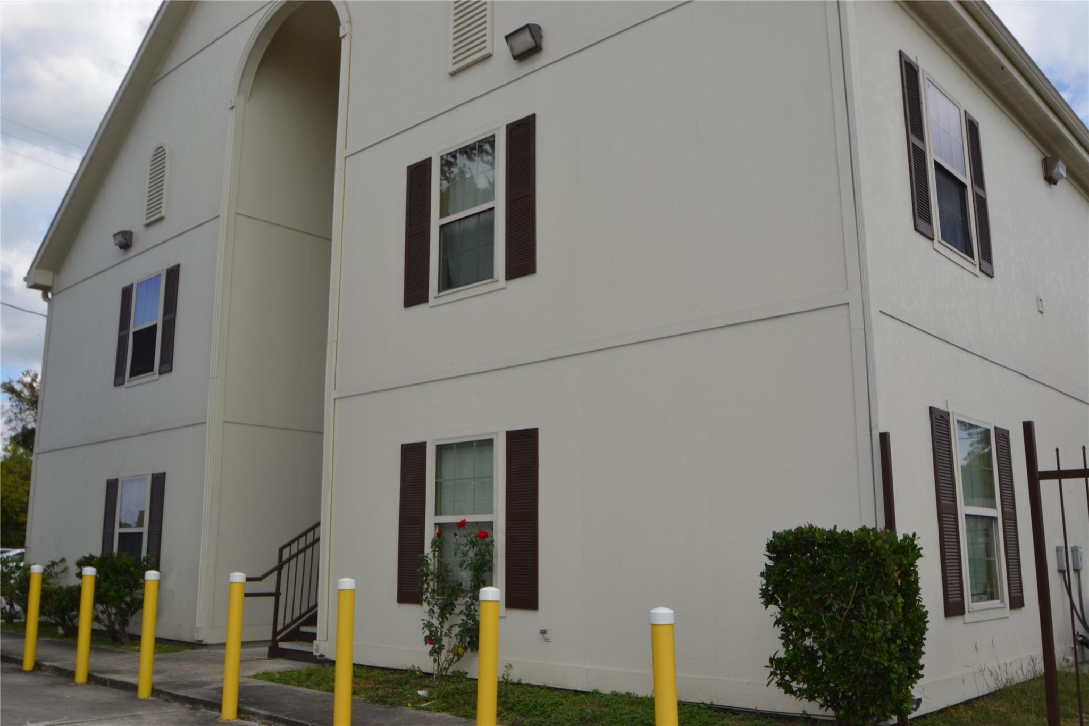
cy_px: 363
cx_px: 544
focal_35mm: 30
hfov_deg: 61.9
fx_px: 907
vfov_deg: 43.6
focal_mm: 20
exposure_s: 1/200
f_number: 9
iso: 100
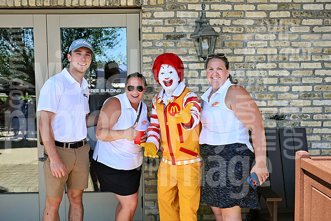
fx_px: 313
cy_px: 110
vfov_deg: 38.9
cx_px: 166
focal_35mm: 34
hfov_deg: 55.8
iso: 1000
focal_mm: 34
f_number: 6.3
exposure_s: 1/1000
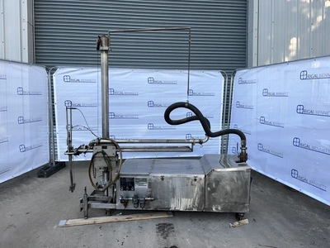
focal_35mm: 26
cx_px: 165
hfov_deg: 67.3
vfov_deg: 53.1
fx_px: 248
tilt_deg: -3.6
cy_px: 124
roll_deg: +1.2
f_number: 1.6
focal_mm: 5.1
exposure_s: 1/487
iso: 50
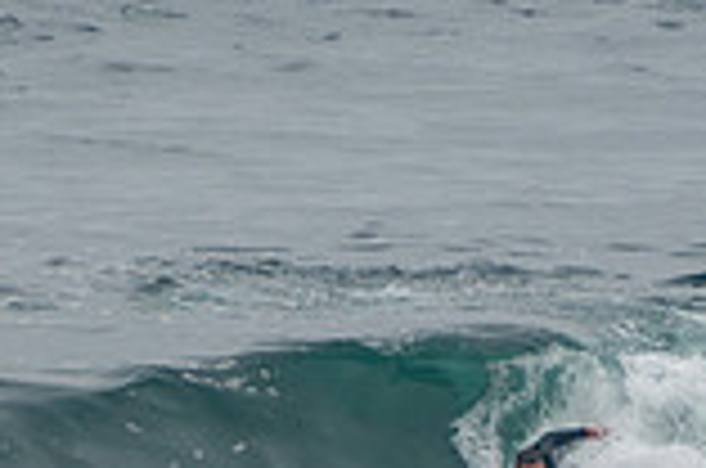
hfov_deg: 0.9
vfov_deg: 0.6
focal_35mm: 2223
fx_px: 43507
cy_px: 650
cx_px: 423
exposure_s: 1/1250
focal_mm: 400
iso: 320
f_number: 5.6
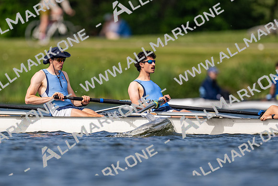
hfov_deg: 2.3
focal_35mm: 900
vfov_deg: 1.5
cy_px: 93
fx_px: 6955
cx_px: 139
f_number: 4
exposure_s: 1/2500
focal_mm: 600
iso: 200
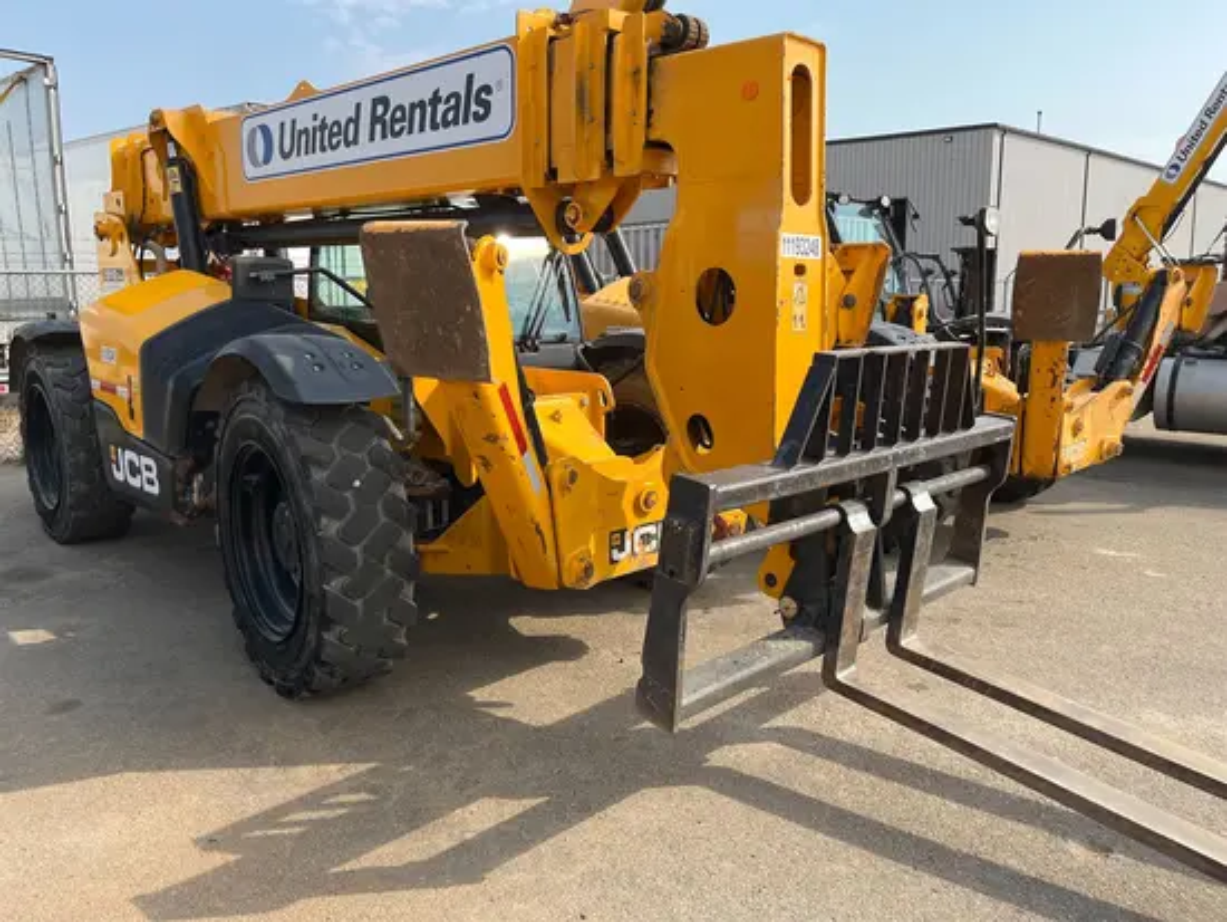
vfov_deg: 53.1
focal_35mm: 26
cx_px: 614
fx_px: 922
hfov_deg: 67.3
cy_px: 461
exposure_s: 1/1832
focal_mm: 5.1
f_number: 1.6
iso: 50
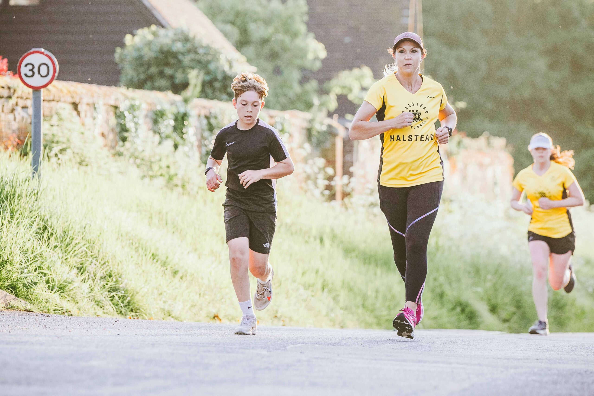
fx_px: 4207
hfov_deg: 8.1
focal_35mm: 255
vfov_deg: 5.4
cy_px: 198
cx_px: 297
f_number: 3.5
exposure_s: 1/1250
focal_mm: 170
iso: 500
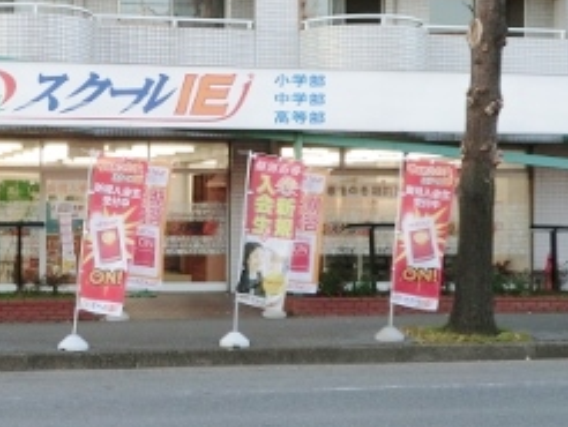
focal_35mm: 79
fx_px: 1298
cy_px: 171
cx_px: 111
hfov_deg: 24.3
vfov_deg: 18.7
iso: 64
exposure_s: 1/60
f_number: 4.3
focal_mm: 8.2
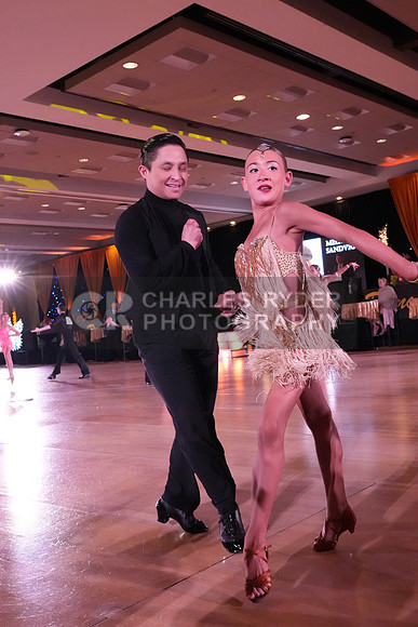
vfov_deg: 53.1
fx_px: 627
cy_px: 314
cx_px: 209
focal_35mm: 36
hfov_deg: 36.9
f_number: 5.6
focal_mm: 24
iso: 8000
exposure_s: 1/400
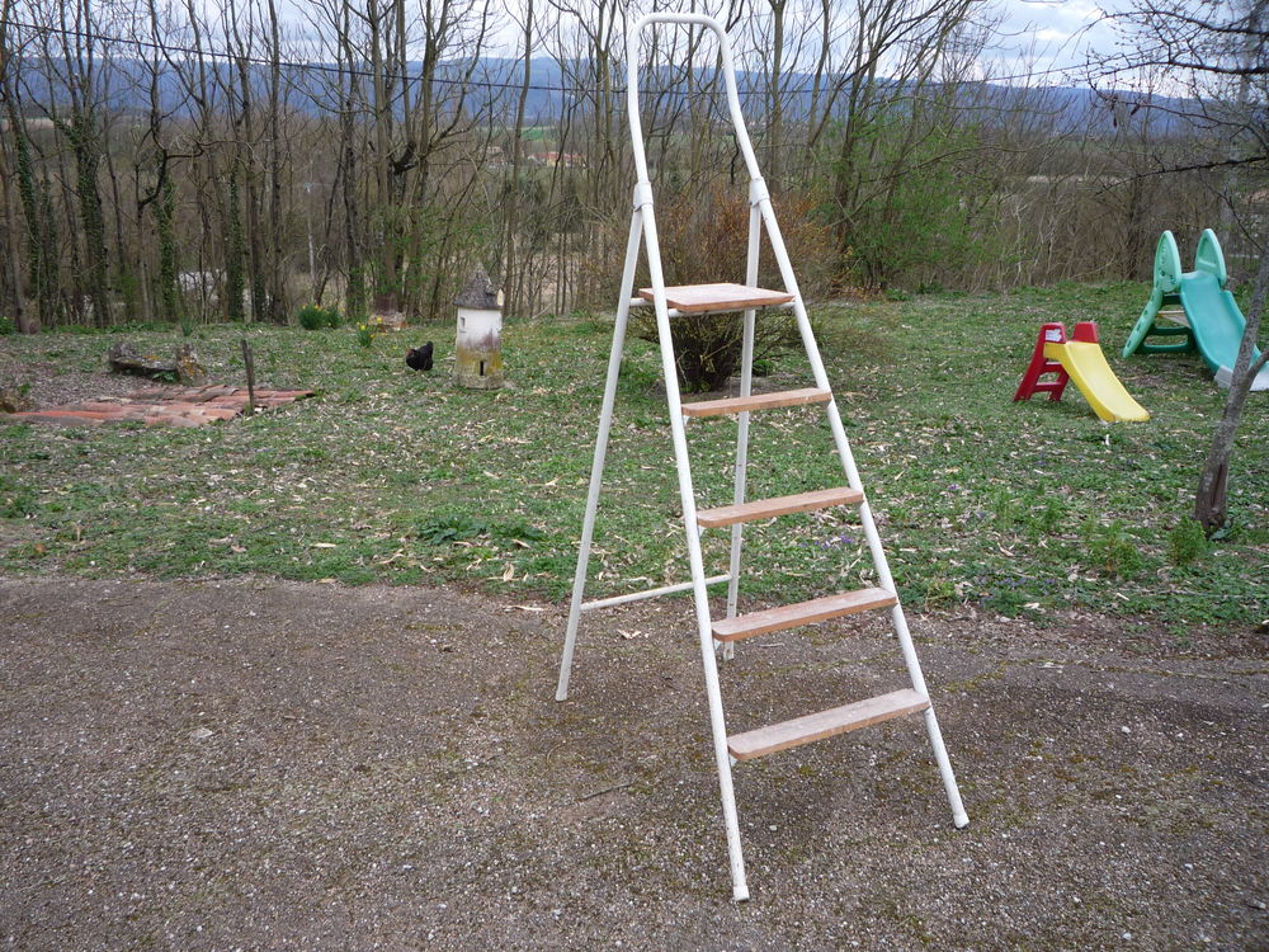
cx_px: 634
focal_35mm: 30
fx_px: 1100
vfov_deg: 46.8
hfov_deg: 60.0
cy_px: 476
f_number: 4
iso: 100
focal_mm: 5.2
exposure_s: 1/100
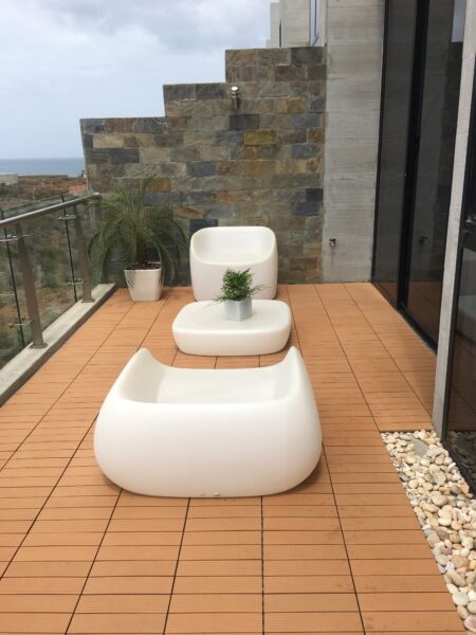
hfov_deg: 48.2
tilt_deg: -16.3
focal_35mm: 29
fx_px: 532
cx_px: 238
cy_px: 318
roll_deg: +0.9
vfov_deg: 61.7
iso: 25
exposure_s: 1/2404
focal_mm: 4.15
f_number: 2.2
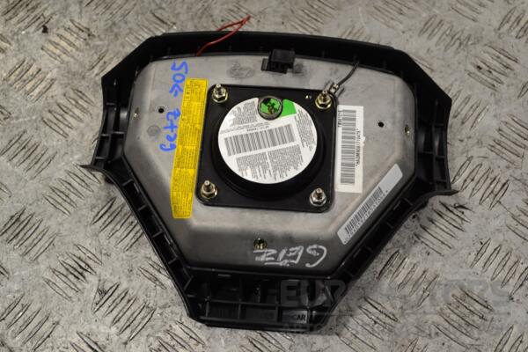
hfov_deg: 37.9
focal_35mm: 52
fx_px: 770
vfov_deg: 25.8
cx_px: 264
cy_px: 176
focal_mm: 35
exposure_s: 1/50
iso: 100
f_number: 5
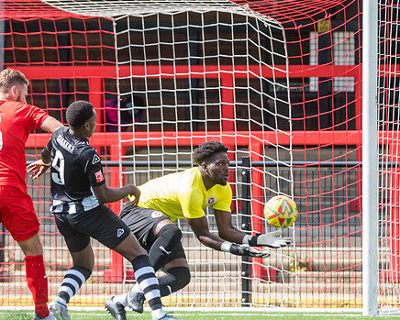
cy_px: 191
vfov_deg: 1.7
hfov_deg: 2.1
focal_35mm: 923
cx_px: 100
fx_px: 10929
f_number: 4
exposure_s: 1/2000
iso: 400
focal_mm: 400
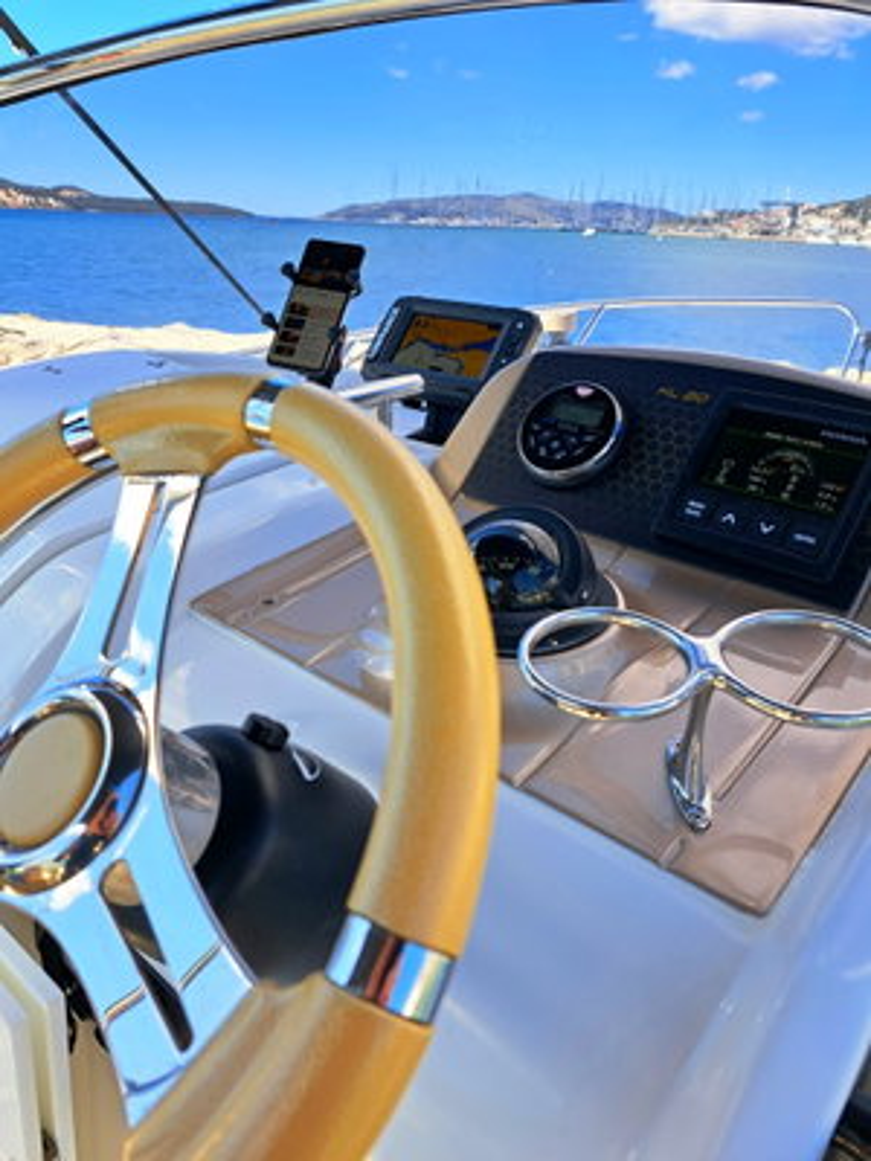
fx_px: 805
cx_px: 436
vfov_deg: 71.6
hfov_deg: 56.8
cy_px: 580
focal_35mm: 24
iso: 50
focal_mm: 5.23
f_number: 1.8
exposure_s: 1/476
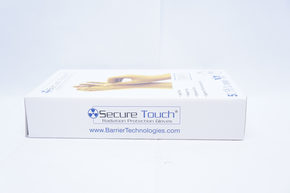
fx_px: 326
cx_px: 145
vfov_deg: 32.9
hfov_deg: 48.0
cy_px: 96
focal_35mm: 40
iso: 1600
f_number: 4.5
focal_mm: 27
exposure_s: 1/160
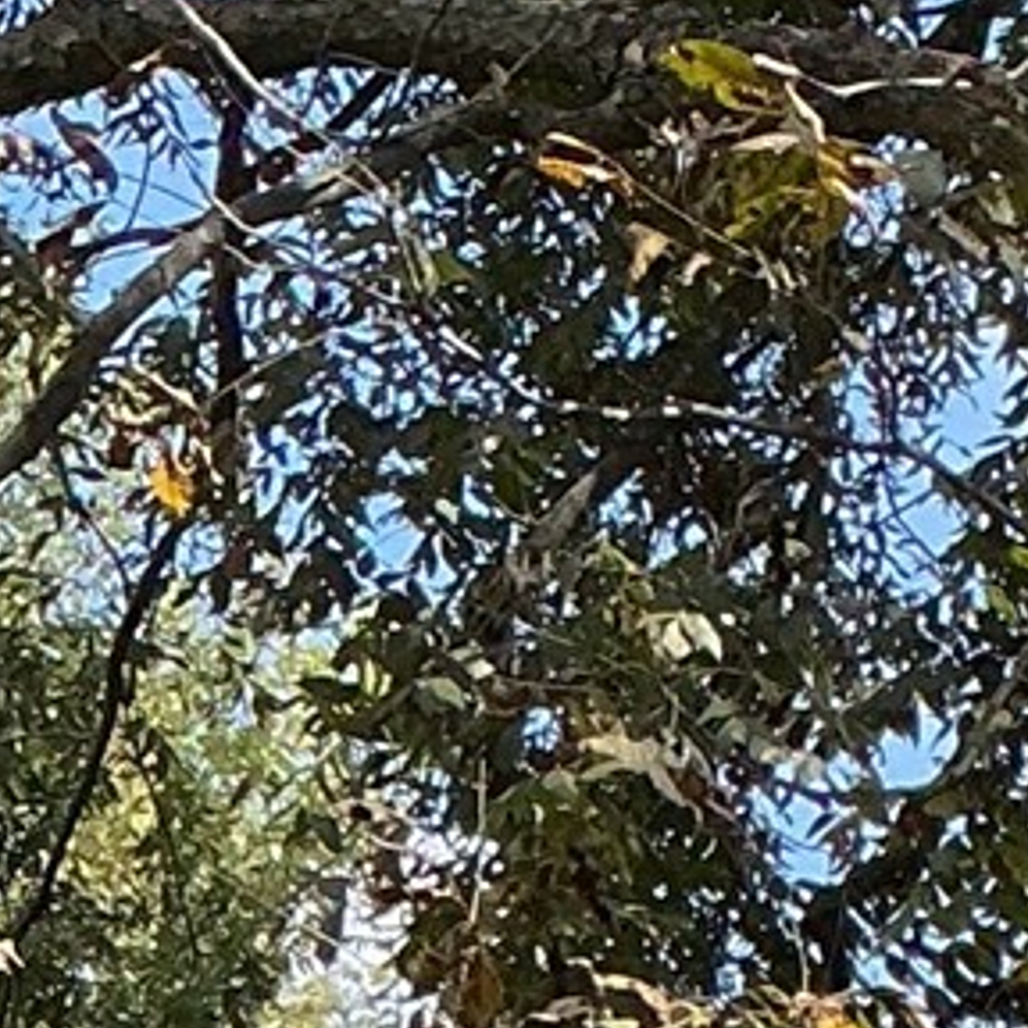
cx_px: 2156
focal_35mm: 182
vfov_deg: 8.0
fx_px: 6115
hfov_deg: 9.0
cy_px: 3262
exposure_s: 1/415
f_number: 1.8
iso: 25
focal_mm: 3
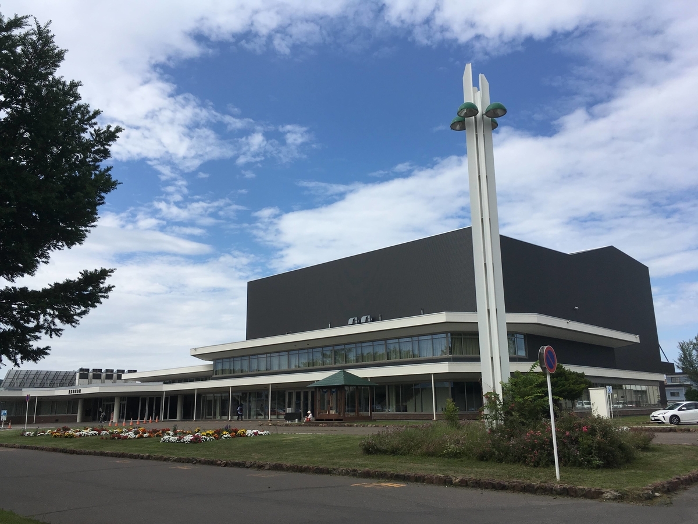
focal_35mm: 29
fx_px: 585
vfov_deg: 48.2
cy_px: 262
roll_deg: +1.3
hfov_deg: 61.7
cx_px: 349
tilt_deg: +12.7
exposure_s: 1/2747
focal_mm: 4.15
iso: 25
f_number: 2.2
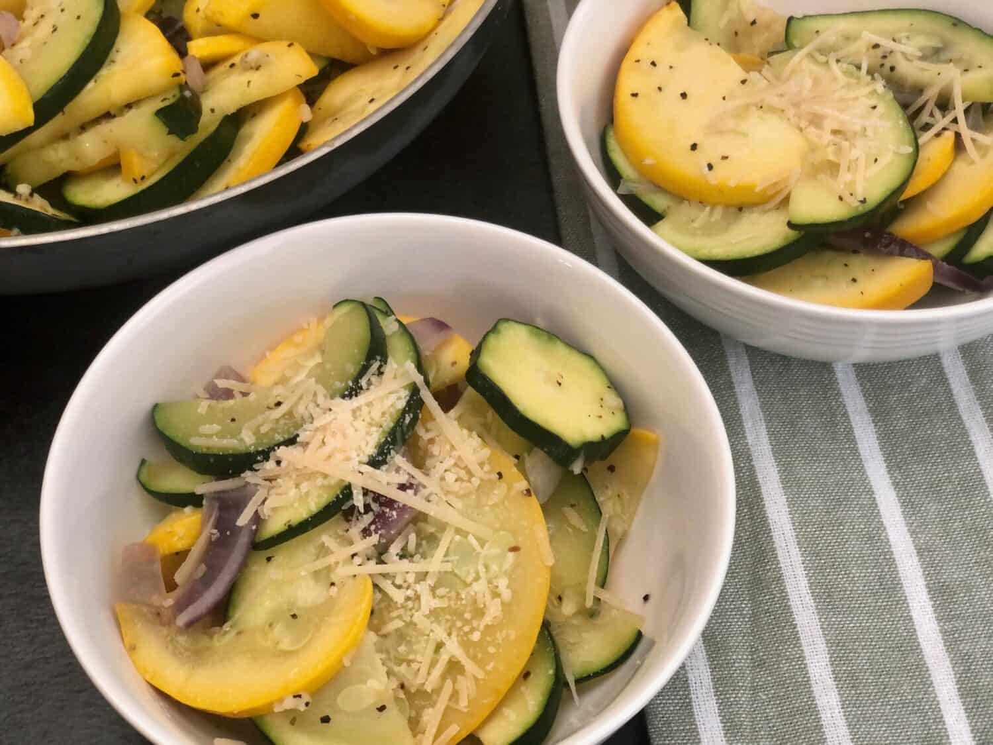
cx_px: 496
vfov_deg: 28.0
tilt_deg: -56.4
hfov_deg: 36.8
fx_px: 1492
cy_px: 372
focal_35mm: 52
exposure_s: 1/30
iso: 125
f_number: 2.4
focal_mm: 6
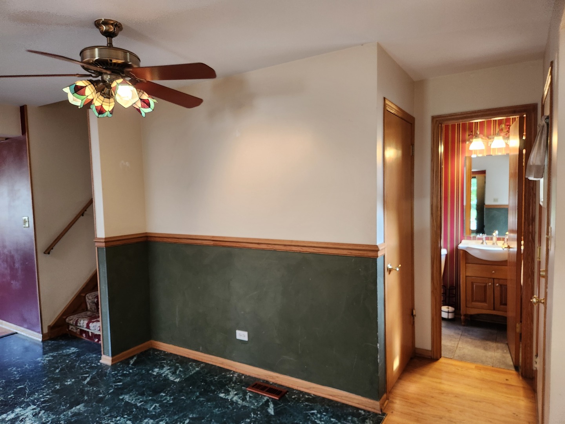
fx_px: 375
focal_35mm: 23
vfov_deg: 58.9
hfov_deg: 73.9
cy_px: 212
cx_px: 282
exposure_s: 1/120
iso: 400
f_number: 1.8
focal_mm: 5.4
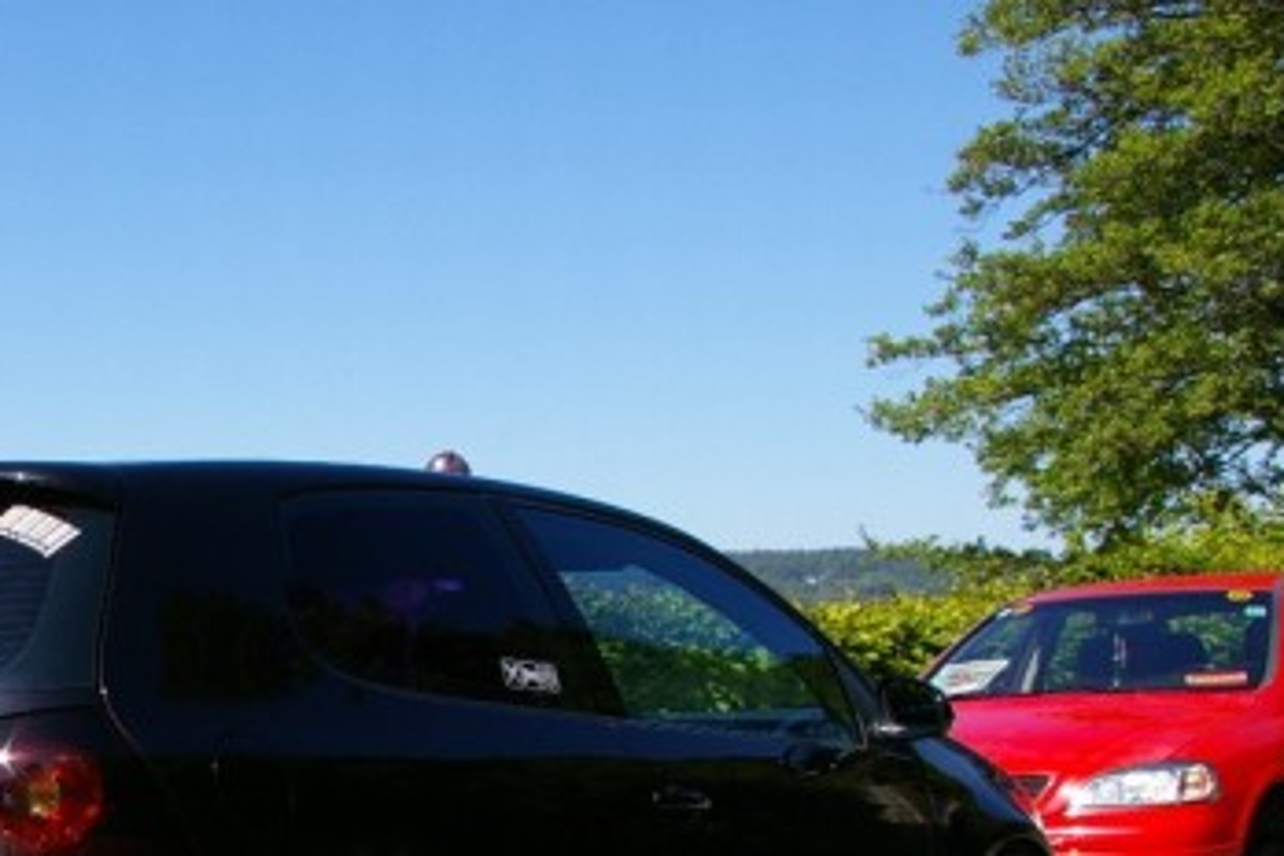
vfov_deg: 21.6
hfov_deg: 30.0
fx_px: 2211
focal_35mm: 62
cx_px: -26
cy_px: 688
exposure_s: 1/180
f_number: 9.5
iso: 200
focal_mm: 18
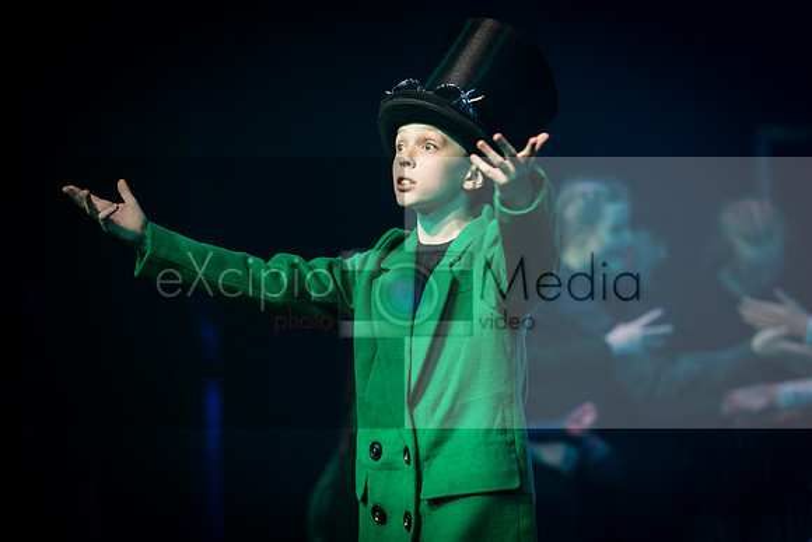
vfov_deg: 6.3
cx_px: 383
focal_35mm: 219
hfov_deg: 9.4
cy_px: 297
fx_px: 4946
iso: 1600
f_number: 3.5
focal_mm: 200
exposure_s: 1/125
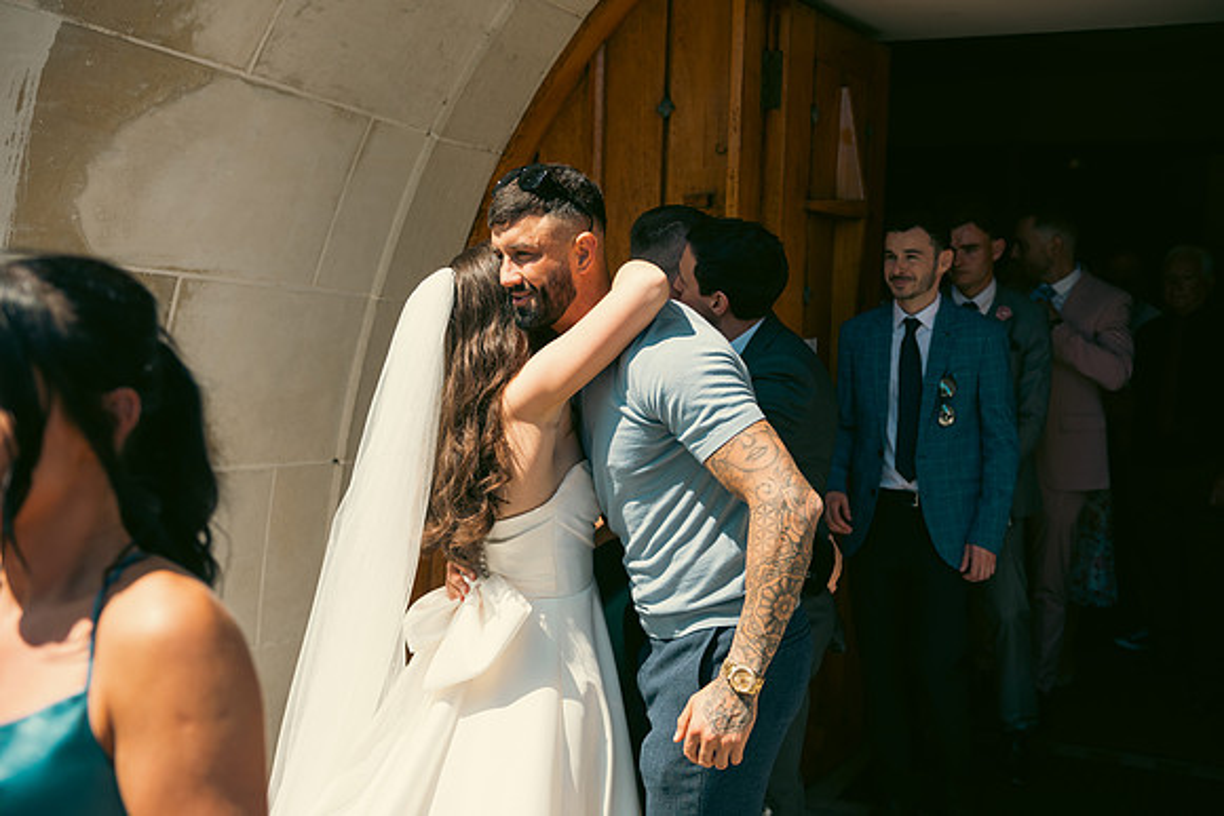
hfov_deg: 48.4
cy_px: 408
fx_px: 1360
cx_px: 612
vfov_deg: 33.4
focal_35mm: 40
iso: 100
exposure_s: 1/800
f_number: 3.5
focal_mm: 40
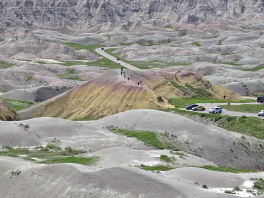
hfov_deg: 13.0
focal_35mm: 152
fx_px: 1156
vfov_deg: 9.8
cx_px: 128
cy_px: 91
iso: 360
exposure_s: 1/4000
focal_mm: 85
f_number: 4
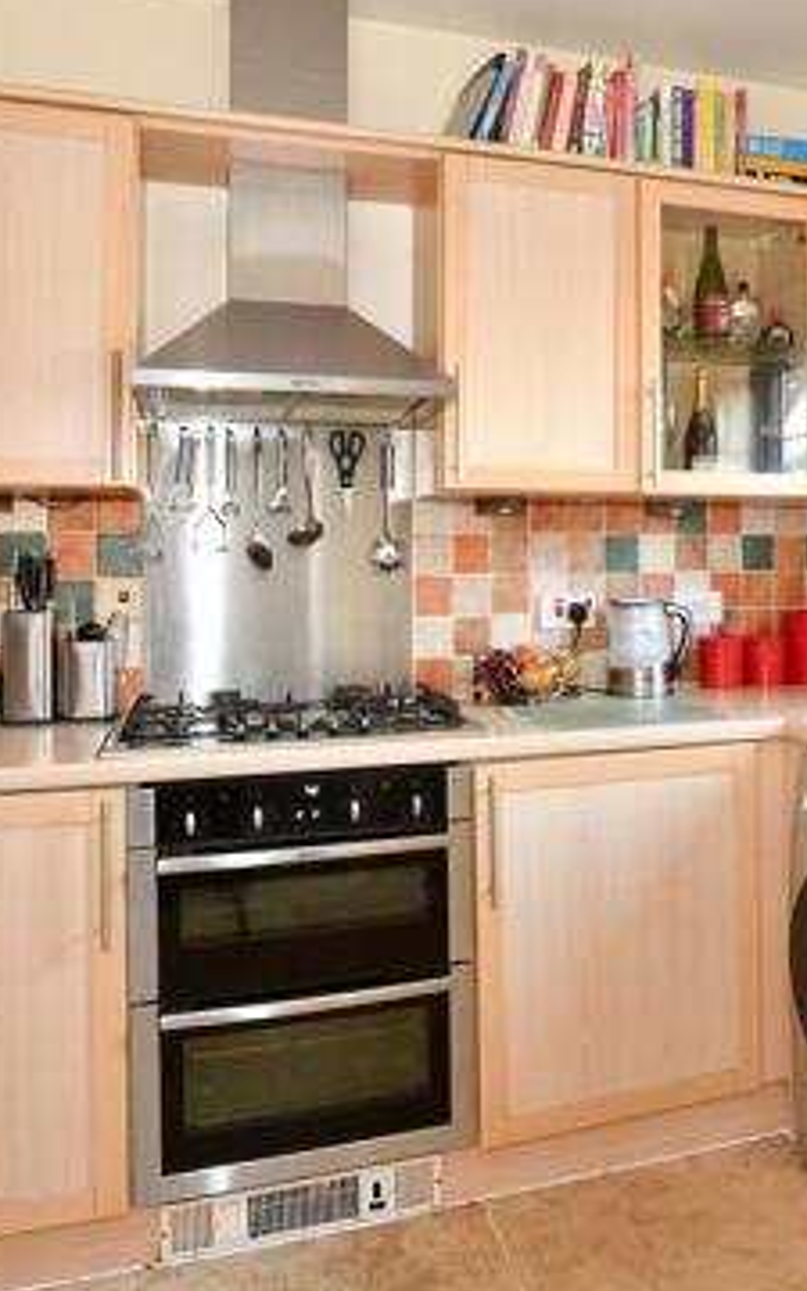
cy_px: 536
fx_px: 1372
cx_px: 577
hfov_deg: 32.3
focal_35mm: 39
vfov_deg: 50.2
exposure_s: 1/2
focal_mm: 14
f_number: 7.1
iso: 160
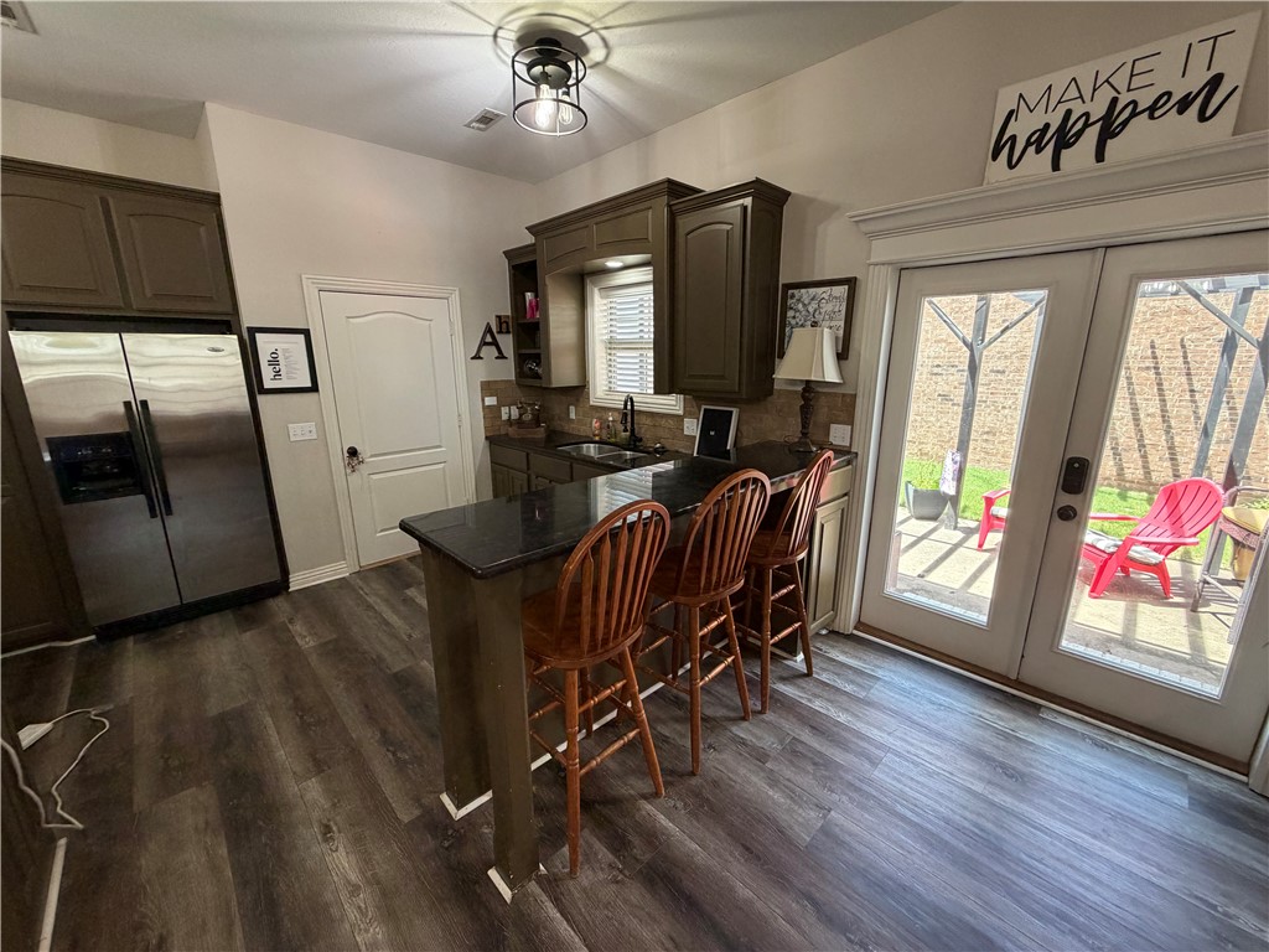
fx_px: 513
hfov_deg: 102.1
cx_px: 634
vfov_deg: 85.7
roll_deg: +0.8
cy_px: 476
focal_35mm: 14
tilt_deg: -15.0
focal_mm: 2.22
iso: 320
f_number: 2.2
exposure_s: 1/120
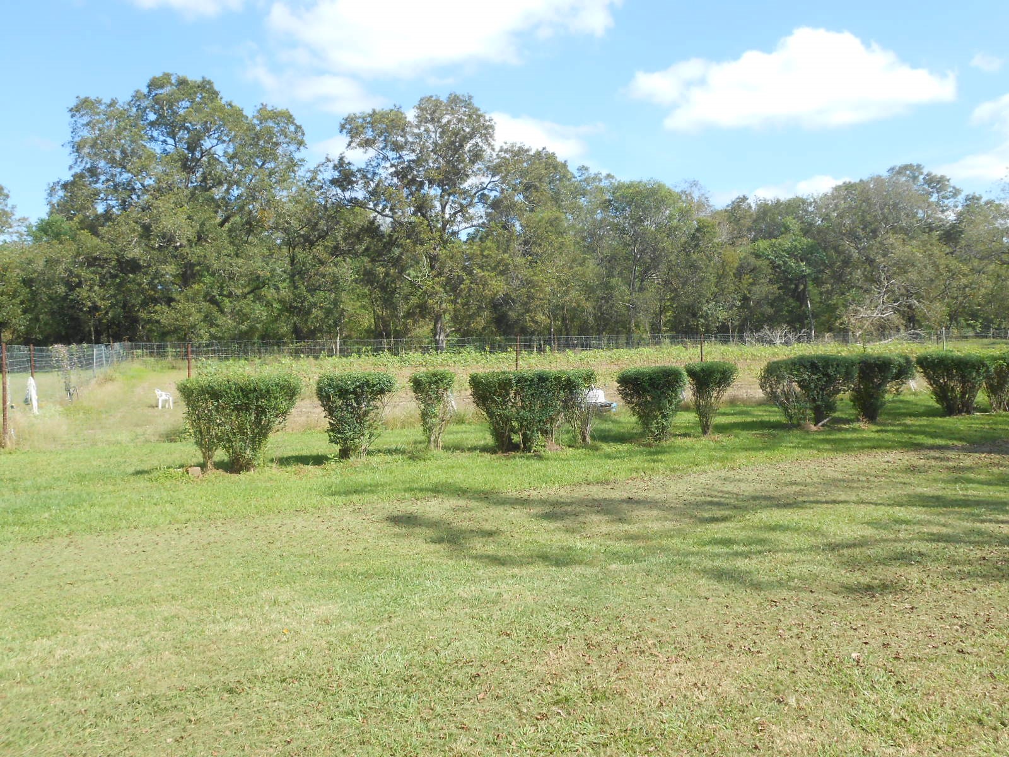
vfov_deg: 46.8
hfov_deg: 60.0
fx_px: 874
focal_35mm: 30
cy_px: 378
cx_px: 504
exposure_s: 1/400
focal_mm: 5.3
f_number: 3.8
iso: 80
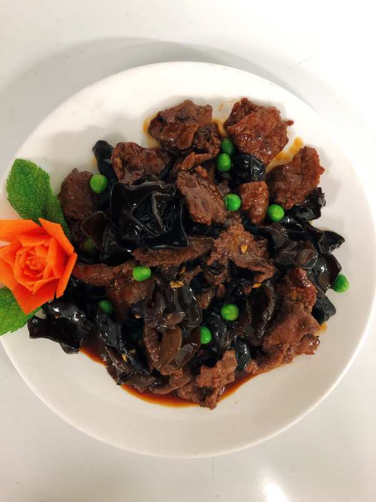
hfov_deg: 49.7
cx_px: 188
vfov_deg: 63.4
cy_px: 251
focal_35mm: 28
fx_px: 406
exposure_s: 1/14
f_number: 1.8
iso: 100
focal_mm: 3.99
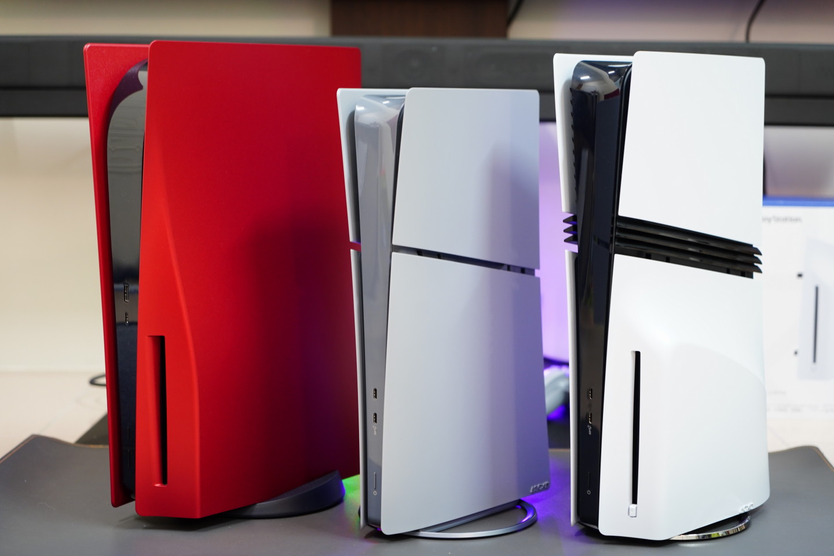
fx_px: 1483
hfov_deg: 31.4
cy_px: 278
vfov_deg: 21.2
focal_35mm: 64
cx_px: 417
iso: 800
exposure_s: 1/8
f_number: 4
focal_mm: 64
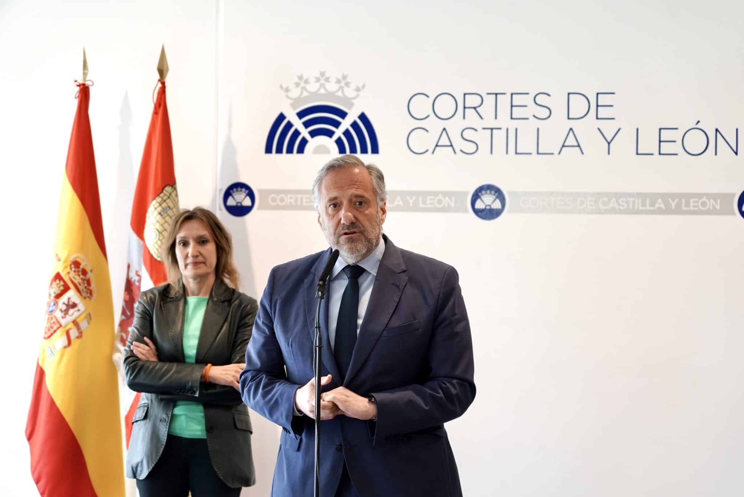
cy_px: 248
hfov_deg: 21.7
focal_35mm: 94
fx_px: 1943
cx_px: 372
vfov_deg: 14.6
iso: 1000
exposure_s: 1/200
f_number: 4
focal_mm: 94
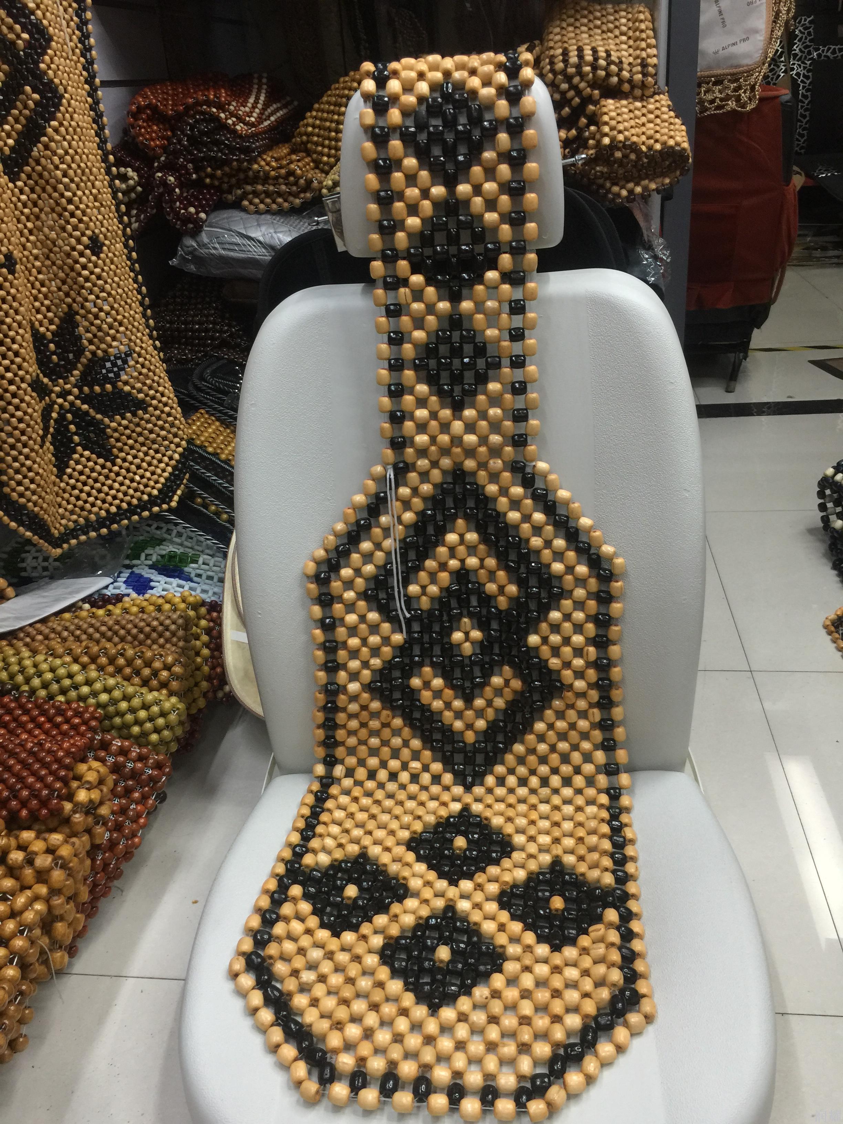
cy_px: 562
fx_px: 942
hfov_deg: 48.2
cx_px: 422
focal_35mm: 29
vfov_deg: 61.7
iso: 50
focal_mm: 4.15
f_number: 2.2
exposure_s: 1/17
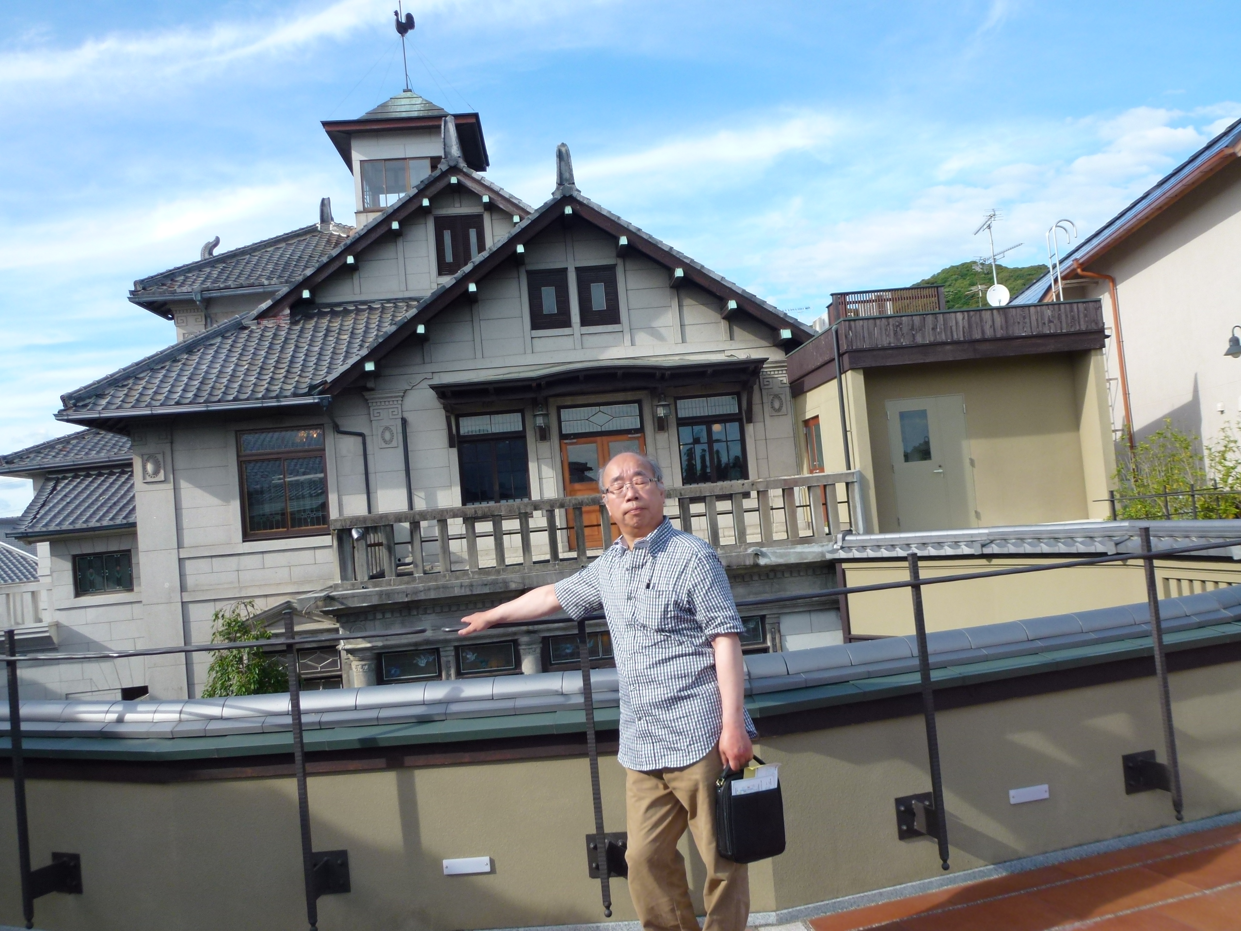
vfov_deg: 49.7
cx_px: 620
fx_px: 1004
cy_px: 466
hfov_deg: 63.4
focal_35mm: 28
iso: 100
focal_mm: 5
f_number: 3.5
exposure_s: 1/500
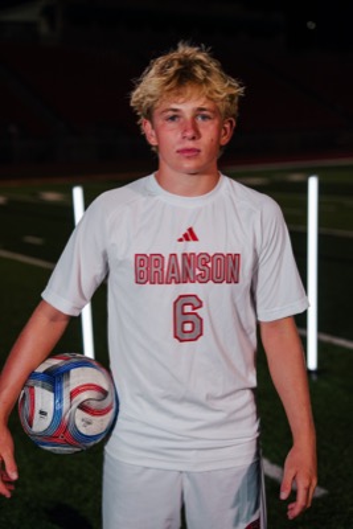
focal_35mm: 51
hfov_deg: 26.5
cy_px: 264
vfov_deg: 38.9
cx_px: 176
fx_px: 749
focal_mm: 51
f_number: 2.8
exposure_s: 1/500
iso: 500
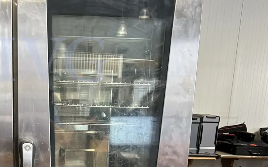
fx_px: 438
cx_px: 64
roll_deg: -0.7
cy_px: 211
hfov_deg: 33.3
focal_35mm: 60
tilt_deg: -15.2
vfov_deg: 20.0
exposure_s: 1/50
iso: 125
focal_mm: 5.7
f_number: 1.5
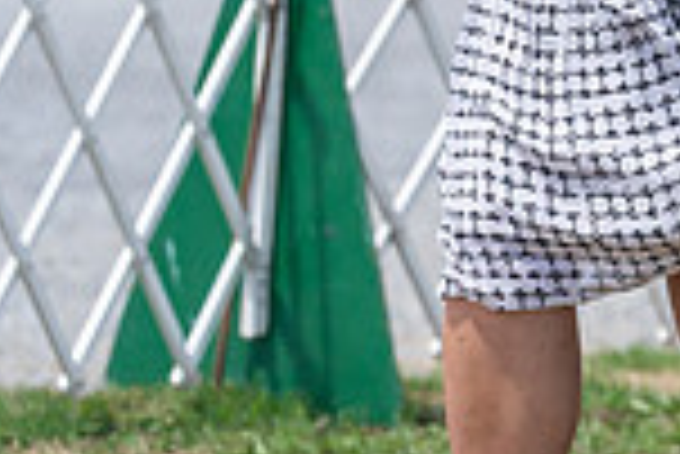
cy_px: -36
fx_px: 13462
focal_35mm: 712
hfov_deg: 2.9
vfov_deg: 1.9
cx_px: 1124
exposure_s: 1/1600
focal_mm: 159
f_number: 4.5
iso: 400
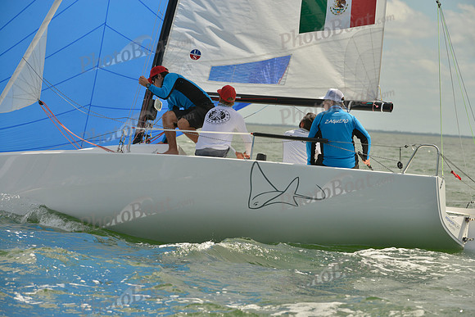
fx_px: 2639
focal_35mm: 200
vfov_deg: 6.9
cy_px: 158
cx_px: 238
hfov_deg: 10.3
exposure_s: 1/1000
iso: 280
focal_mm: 200
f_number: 9
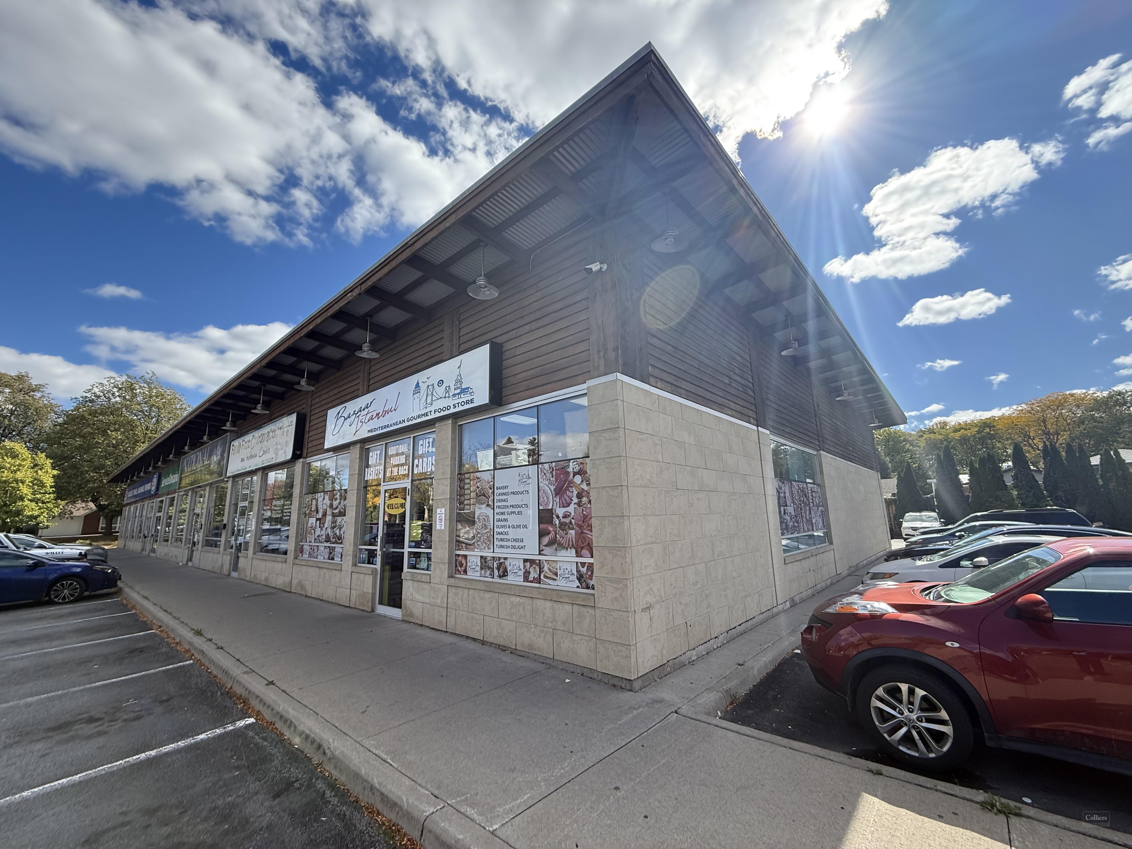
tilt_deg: +11.9
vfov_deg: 85.7
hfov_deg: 102.1
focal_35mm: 14
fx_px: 458
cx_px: 566
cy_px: 424
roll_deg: +1.4
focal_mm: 2.22
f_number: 2.2
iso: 64
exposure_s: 1/1167
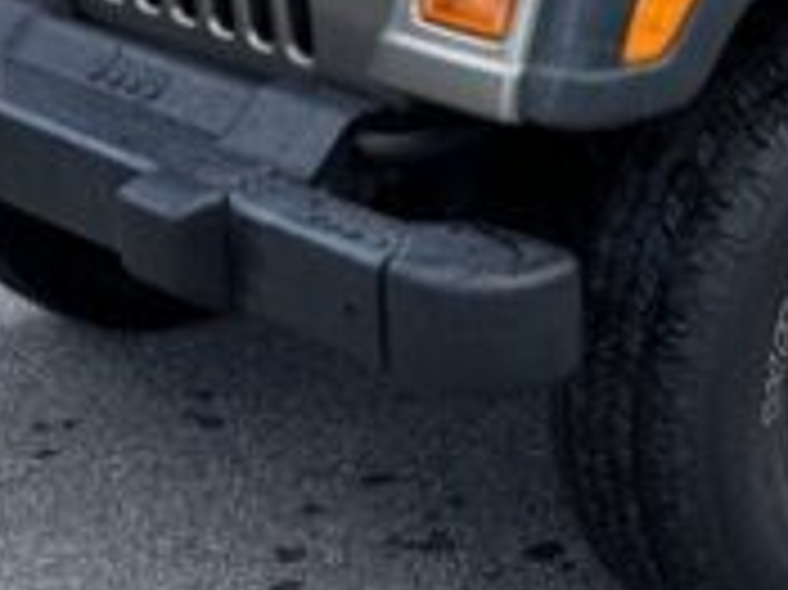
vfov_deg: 12.5
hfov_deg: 16.7
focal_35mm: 114
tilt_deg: -11.4
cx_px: 878
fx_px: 2593
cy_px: -194
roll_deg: -0.1
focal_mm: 5.96
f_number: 1.6
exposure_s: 1/910
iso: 50
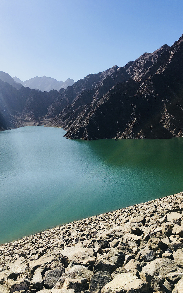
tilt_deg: -6.2
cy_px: 146
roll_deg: +0.7
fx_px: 247
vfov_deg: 61.2
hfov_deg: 40.6
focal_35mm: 31
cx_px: 96
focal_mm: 4.15
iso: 25
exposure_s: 1/2137
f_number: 2.2
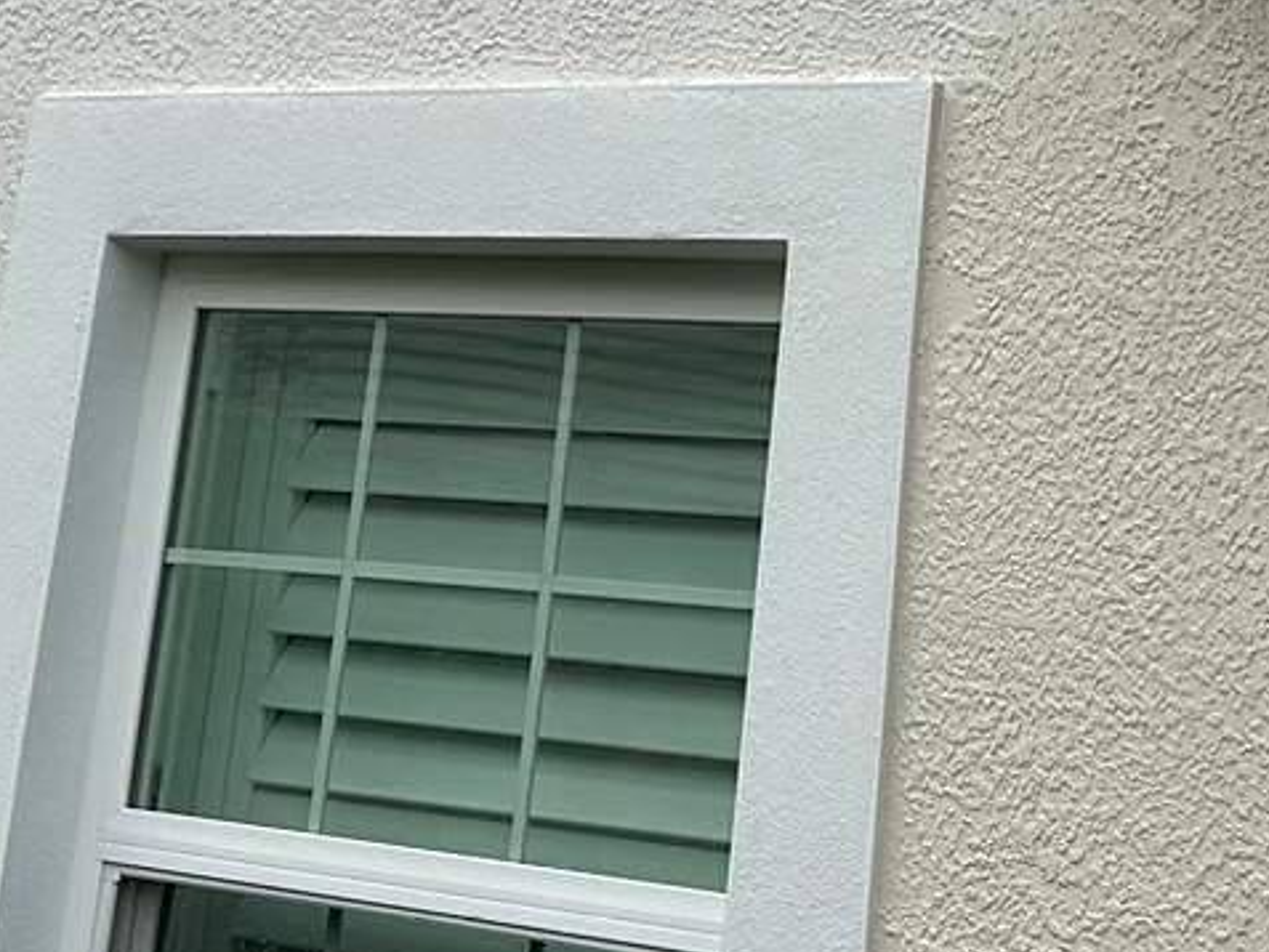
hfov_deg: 19.1
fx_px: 3777
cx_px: 670
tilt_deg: +13.9
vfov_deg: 13.5
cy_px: -497
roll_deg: -7.0
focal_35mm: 103
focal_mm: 6.86
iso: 80
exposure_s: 1/5848
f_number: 1.78
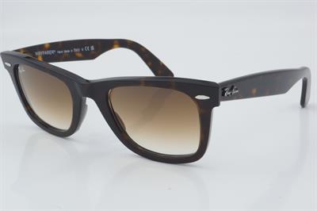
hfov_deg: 27.0
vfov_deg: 18.2
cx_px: 158
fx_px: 660
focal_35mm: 75
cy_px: 106
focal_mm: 50
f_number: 32
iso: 100
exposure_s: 1/3
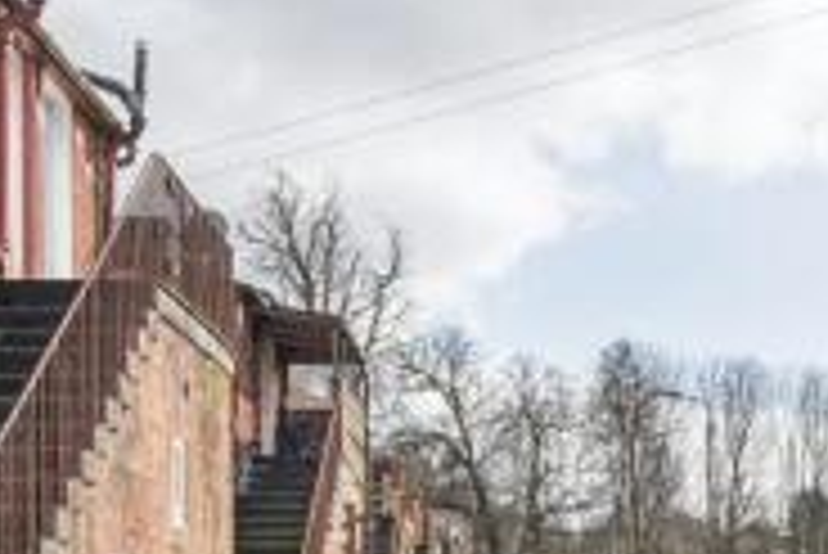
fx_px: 1726
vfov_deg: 17.3
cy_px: 691
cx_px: 540
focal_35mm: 75
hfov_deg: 26.8
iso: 250
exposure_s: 1/5000
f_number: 4
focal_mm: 29
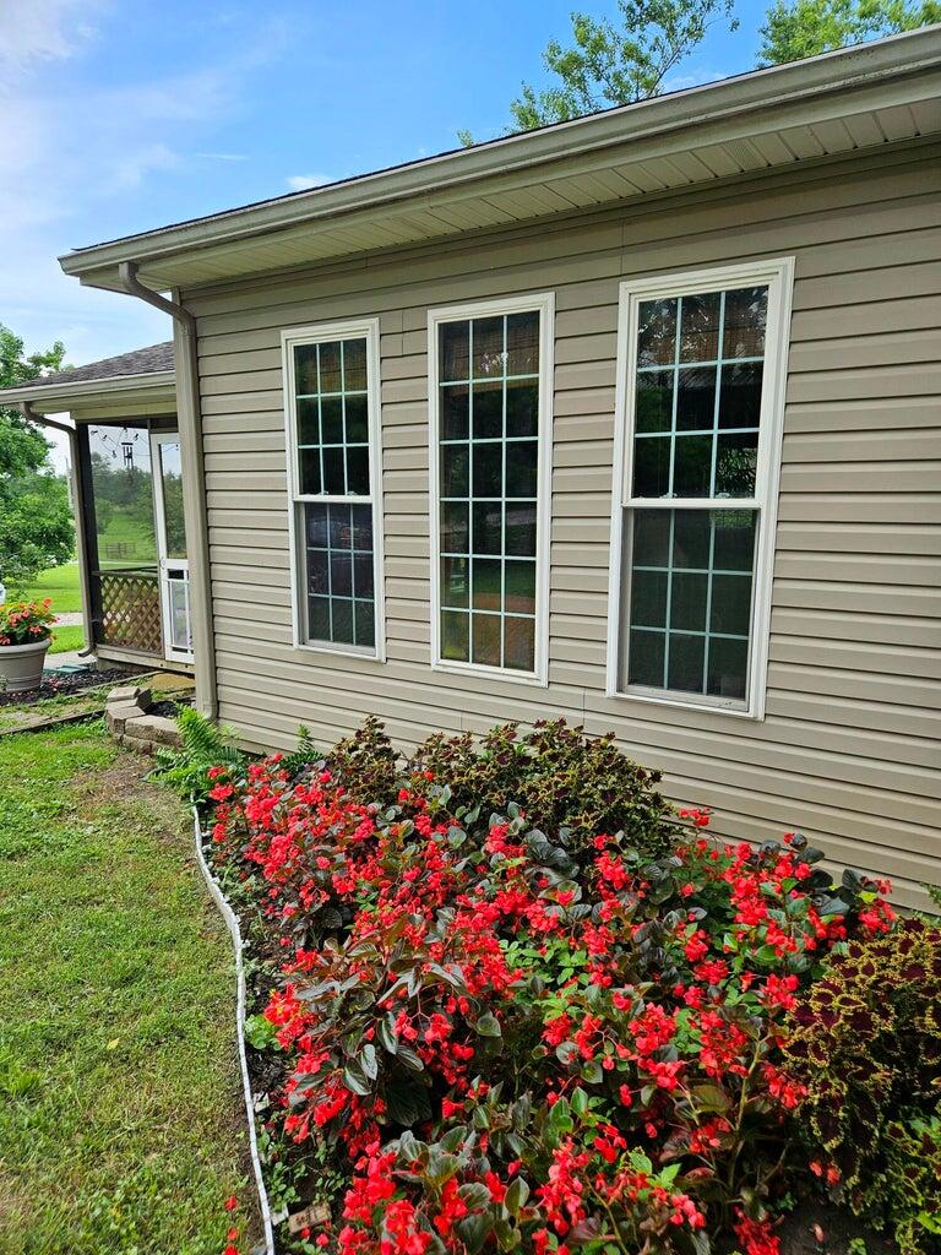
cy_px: 628
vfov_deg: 73.9
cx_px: 470
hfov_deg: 58.9
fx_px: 834
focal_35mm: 23
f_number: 1.8
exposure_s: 1/250
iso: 25
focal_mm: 5.4
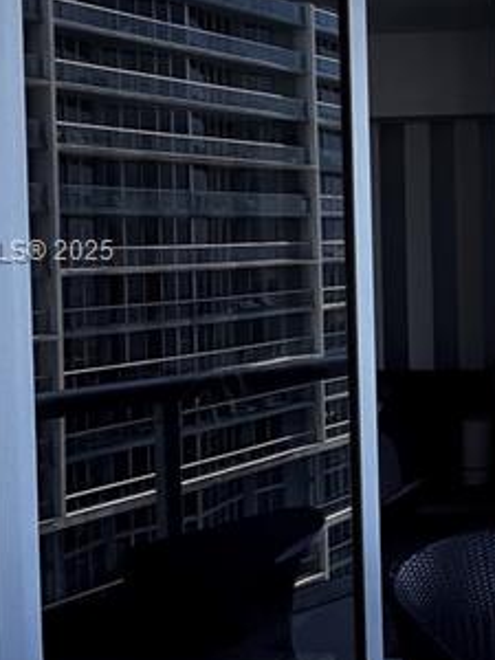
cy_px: 253
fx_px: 991
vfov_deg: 36.6
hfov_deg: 23.5
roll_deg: +2.1
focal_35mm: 52
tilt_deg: +2.0
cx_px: 702
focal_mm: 1.57
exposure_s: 1/354
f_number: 1.8
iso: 32
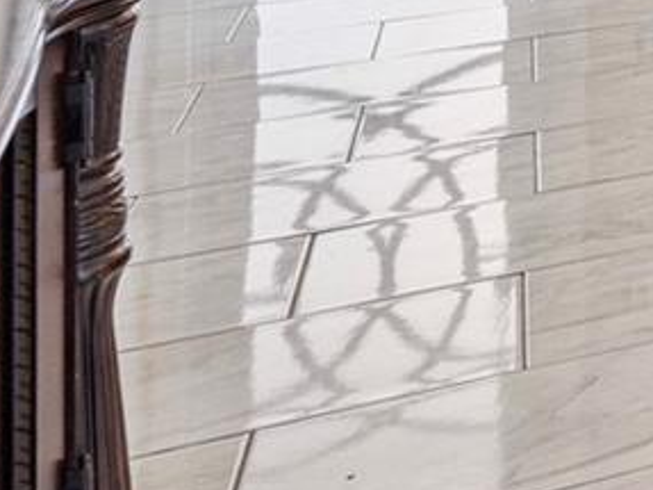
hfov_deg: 17.9
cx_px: 1313
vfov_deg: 15.9
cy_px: -454
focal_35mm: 75
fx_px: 1414
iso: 100
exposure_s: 1.6
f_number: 8
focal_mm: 14
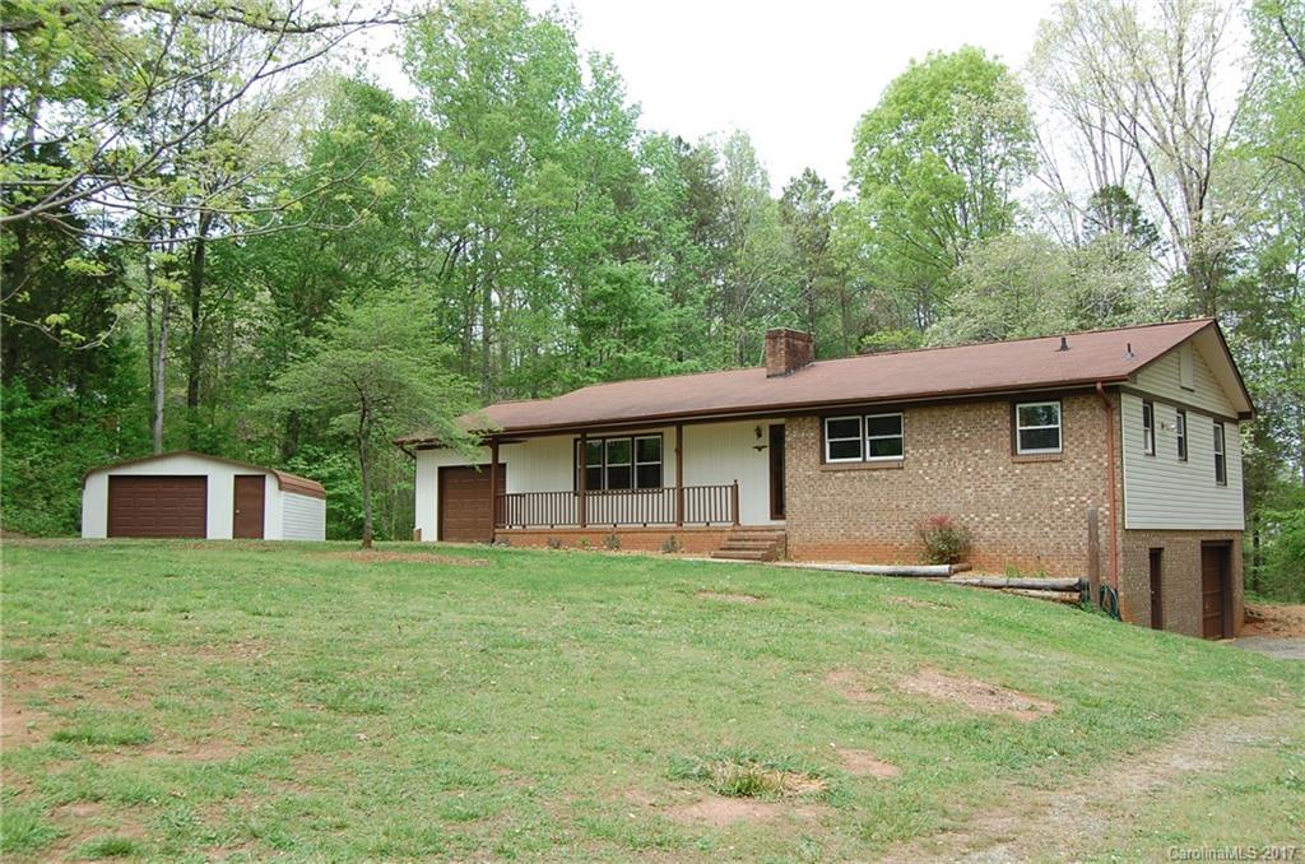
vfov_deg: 38.2
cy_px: 432
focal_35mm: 34
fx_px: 1248
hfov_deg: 55.2
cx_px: 652
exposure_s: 1/200
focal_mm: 23
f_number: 7.1
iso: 200
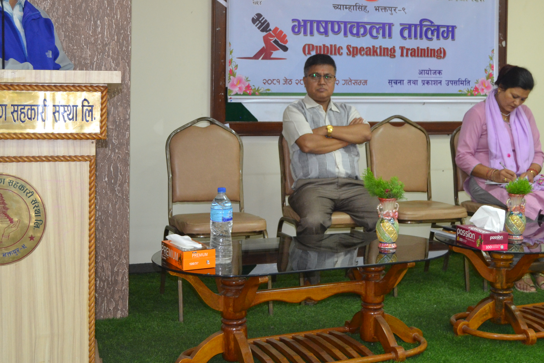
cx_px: 281
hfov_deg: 38.4
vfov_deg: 25.9
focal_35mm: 52
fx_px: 782
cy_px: 100
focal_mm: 23
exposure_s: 1/60
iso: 1000
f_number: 3.8
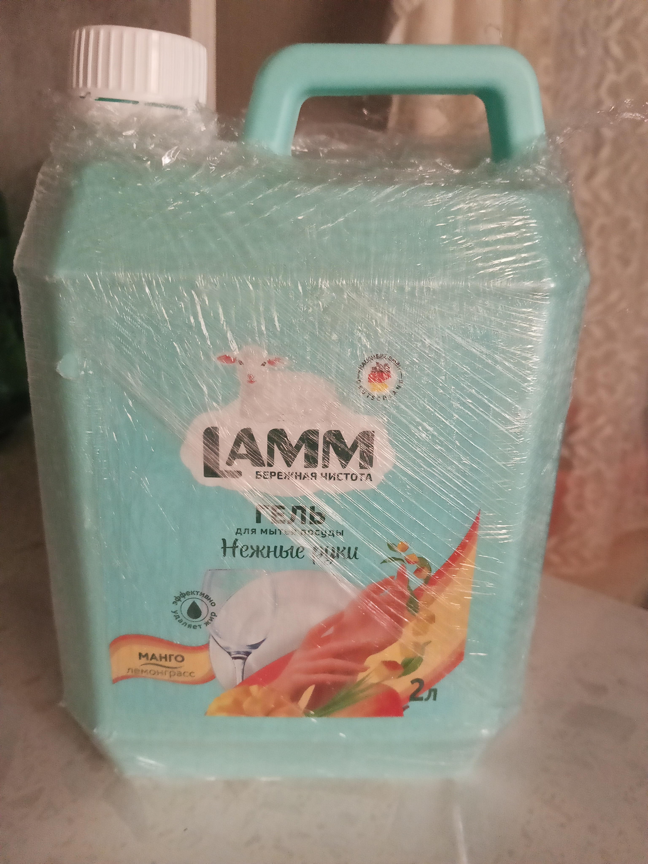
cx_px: 324
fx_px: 674
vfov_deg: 65.3
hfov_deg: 51.4
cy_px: 432
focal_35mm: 27
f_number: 1.8
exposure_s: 1/33.3
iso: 1000
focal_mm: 3.98
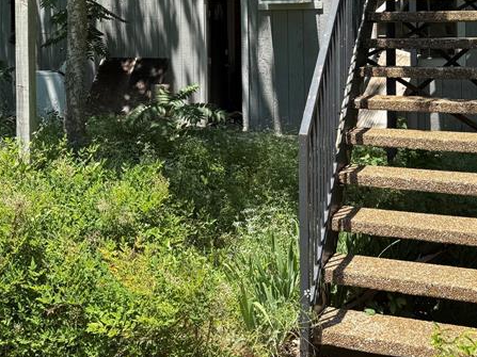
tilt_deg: -0.6
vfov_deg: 25.7
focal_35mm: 55
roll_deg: +0.1
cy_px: 31
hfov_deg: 34.4
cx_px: 134
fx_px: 758
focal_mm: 6.76
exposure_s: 1/1361
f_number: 1.78
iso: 80
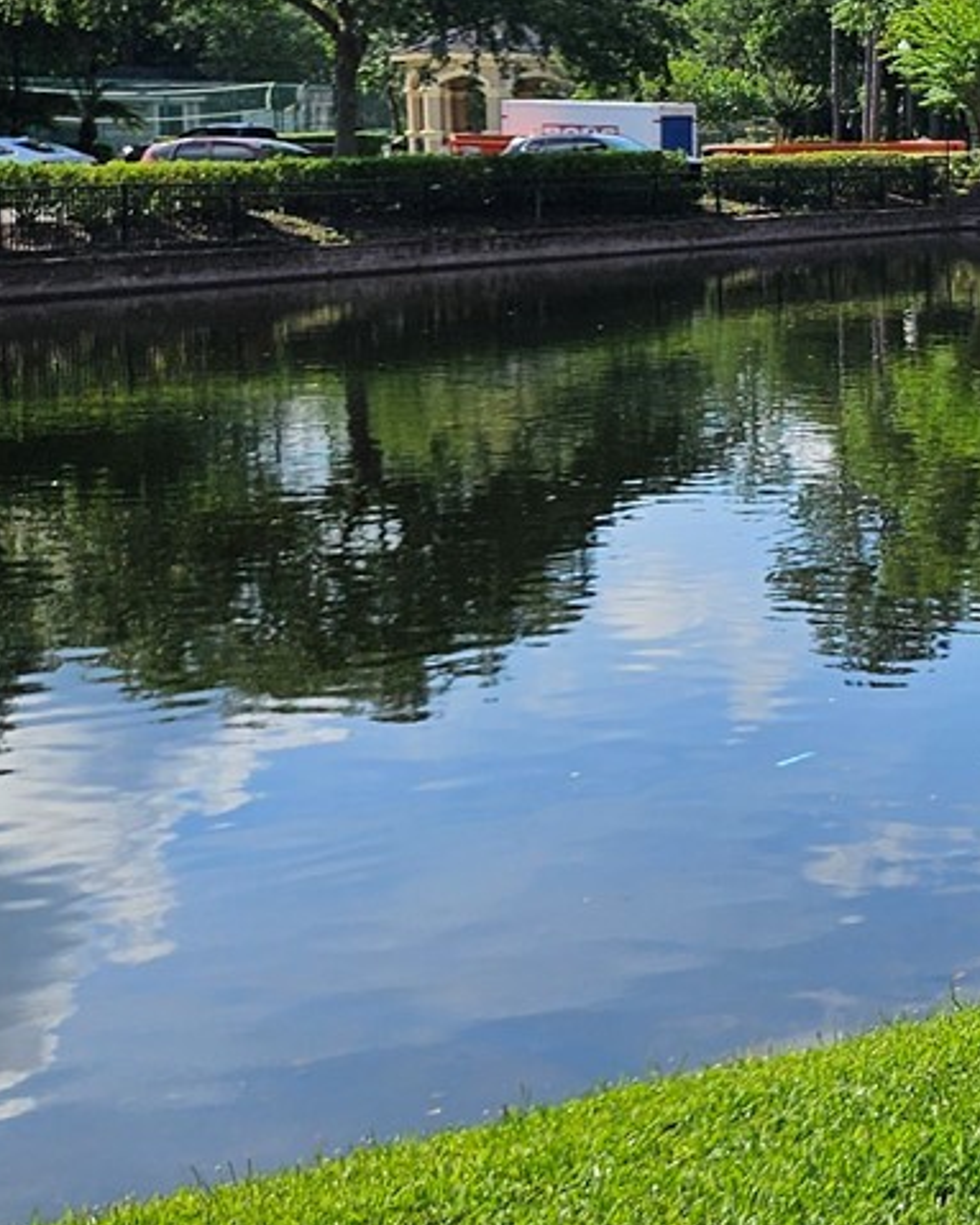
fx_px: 2720
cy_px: 258
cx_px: 2016
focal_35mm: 75
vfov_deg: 25.0
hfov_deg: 15.7
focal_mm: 5.4
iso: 25
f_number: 1.8
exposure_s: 1/2186
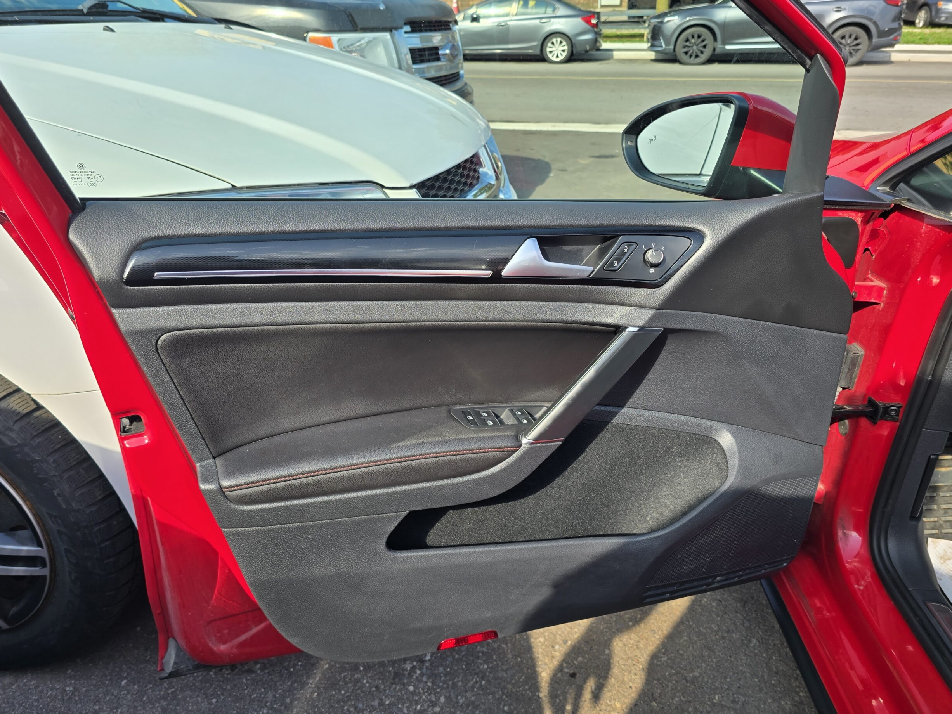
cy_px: 352
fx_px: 660
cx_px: 463
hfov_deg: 71.6
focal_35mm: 24
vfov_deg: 56.8
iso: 12
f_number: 1.7
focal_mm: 6.3
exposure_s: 1/529
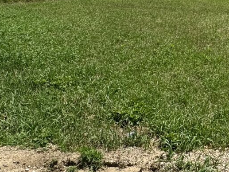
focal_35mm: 52
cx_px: 228
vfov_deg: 26.1
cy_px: -14
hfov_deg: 33.7
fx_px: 344
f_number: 2.2
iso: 50
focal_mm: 2.22
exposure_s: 1/2494
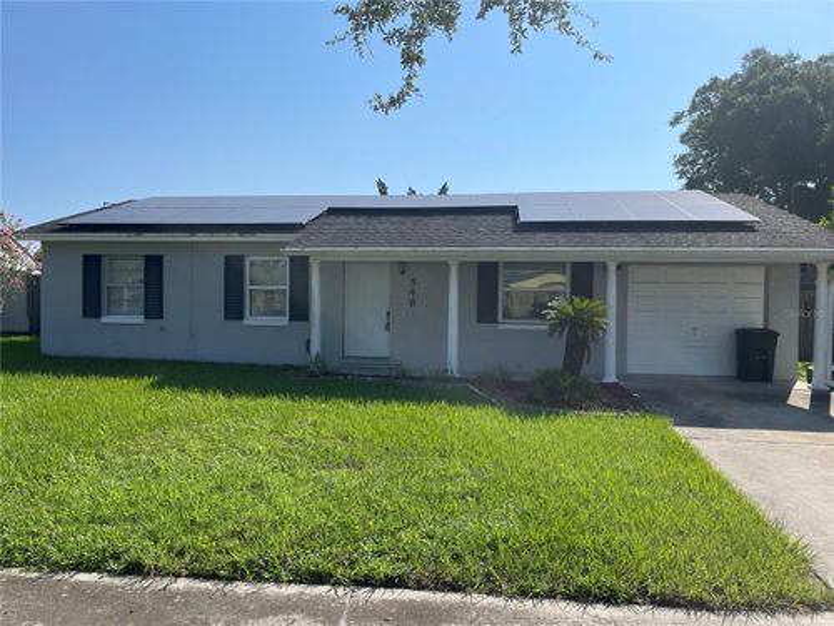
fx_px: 602
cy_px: 313
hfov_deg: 69.4
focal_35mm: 25
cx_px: 417
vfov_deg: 54.9
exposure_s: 1/4717
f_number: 1.6
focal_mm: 5.1
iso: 32
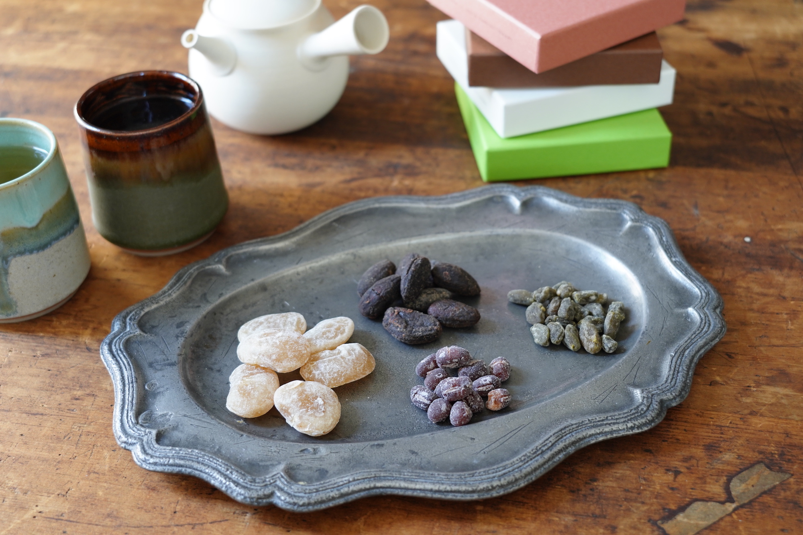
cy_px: 268
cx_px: 402
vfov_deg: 27.5
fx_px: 1093
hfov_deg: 40.3
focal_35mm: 49
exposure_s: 1/30
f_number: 5.6
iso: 800
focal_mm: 49
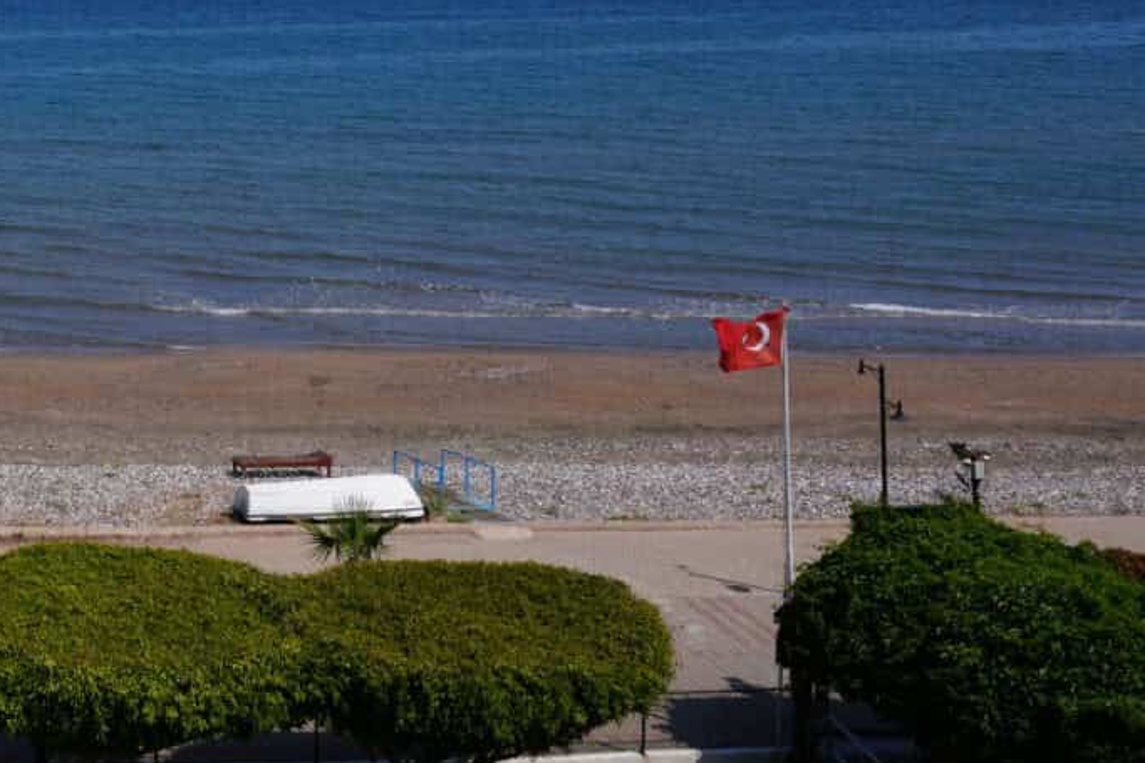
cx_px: -196
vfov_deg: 24.1
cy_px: -148
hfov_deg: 32.7
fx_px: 1622
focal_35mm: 51
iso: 100
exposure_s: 1/320
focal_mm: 17
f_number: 10
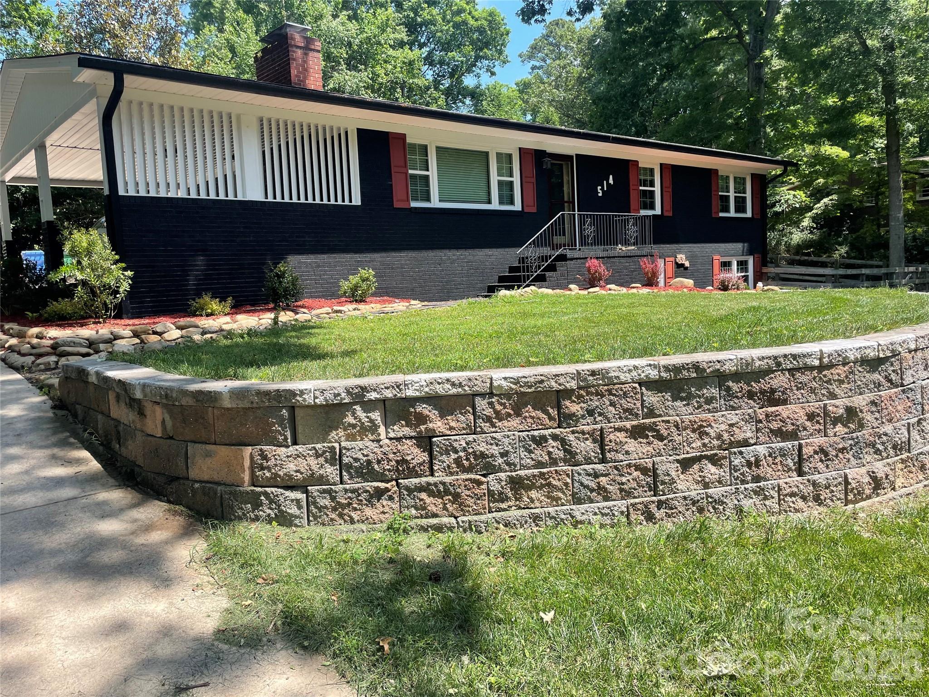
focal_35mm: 26
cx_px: 464
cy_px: 348
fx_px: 698
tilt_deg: -1.9
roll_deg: +1.2
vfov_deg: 53.1
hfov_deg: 67.3
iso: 32
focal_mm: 4.2
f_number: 1.6
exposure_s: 1/1072
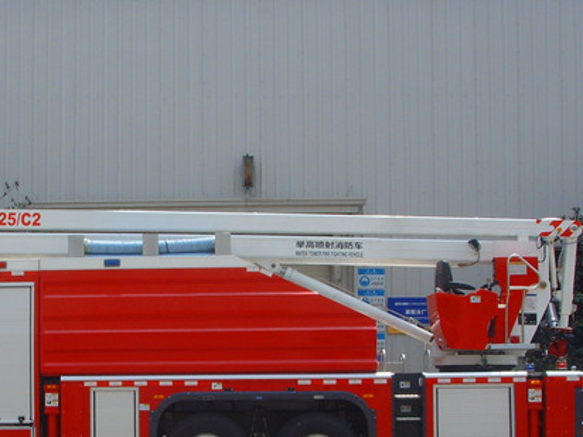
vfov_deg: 20.5
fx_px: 1196
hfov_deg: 26.9
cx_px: 126
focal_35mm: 71
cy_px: 352
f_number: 6.3
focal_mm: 6.6
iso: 50
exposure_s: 1/350
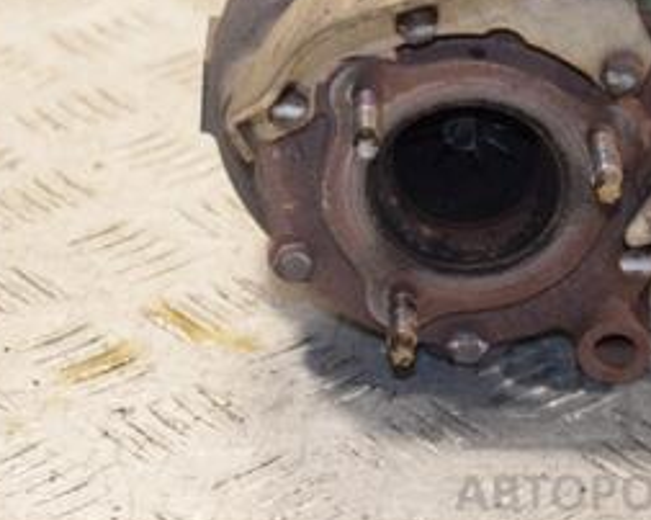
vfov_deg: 9.2
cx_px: 407
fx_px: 3215
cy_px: 44
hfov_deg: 11.6
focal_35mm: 167
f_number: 5
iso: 800
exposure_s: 1/125
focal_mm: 50
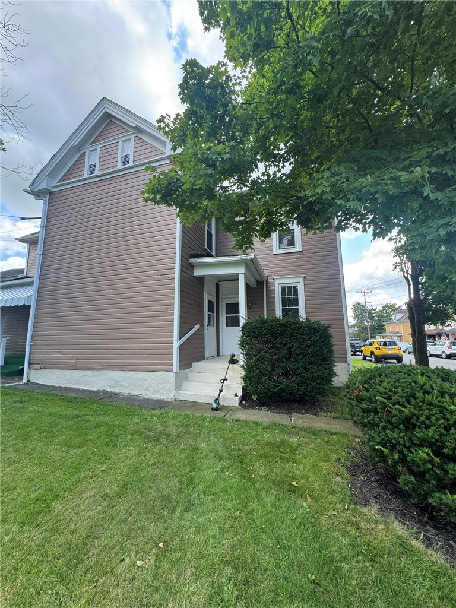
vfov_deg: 102.1
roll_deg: +1.5
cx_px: 228
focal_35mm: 14
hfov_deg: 85.7
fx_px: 246
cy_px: 304
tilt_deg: +8.9
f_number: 2.2
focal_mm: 2.22
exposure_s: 1/163
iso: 40
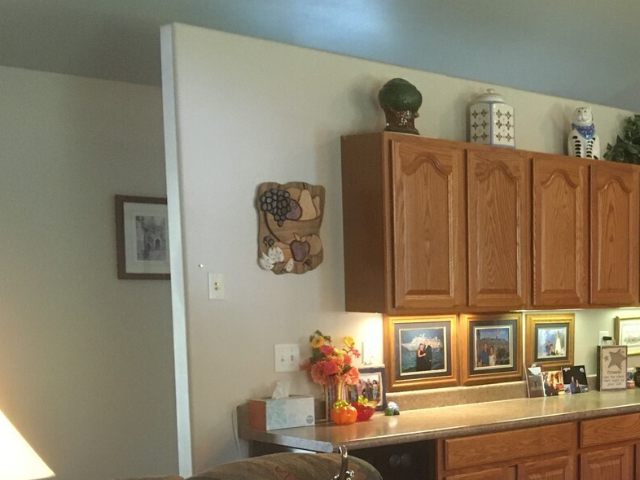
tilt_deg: -7.7
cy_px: 408
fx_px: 1091
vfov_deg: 24.3
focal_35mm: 59
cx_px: 648
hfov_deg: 30.3
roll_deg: -0.5
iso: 160
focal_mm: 4.15
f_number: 2.2
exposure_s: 1/30
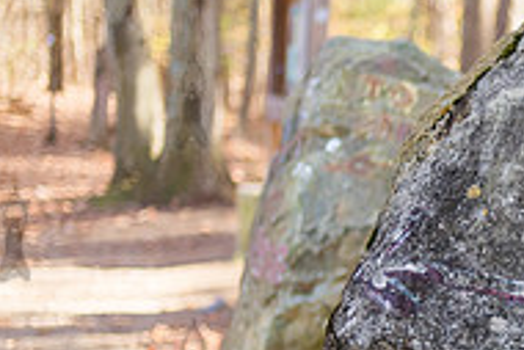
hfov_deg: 18.5
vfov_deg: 12.8
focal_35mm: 107
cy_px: 233
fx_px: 1559
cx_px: 546
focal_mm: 35
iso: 500
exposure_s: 1/320
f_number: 2.2
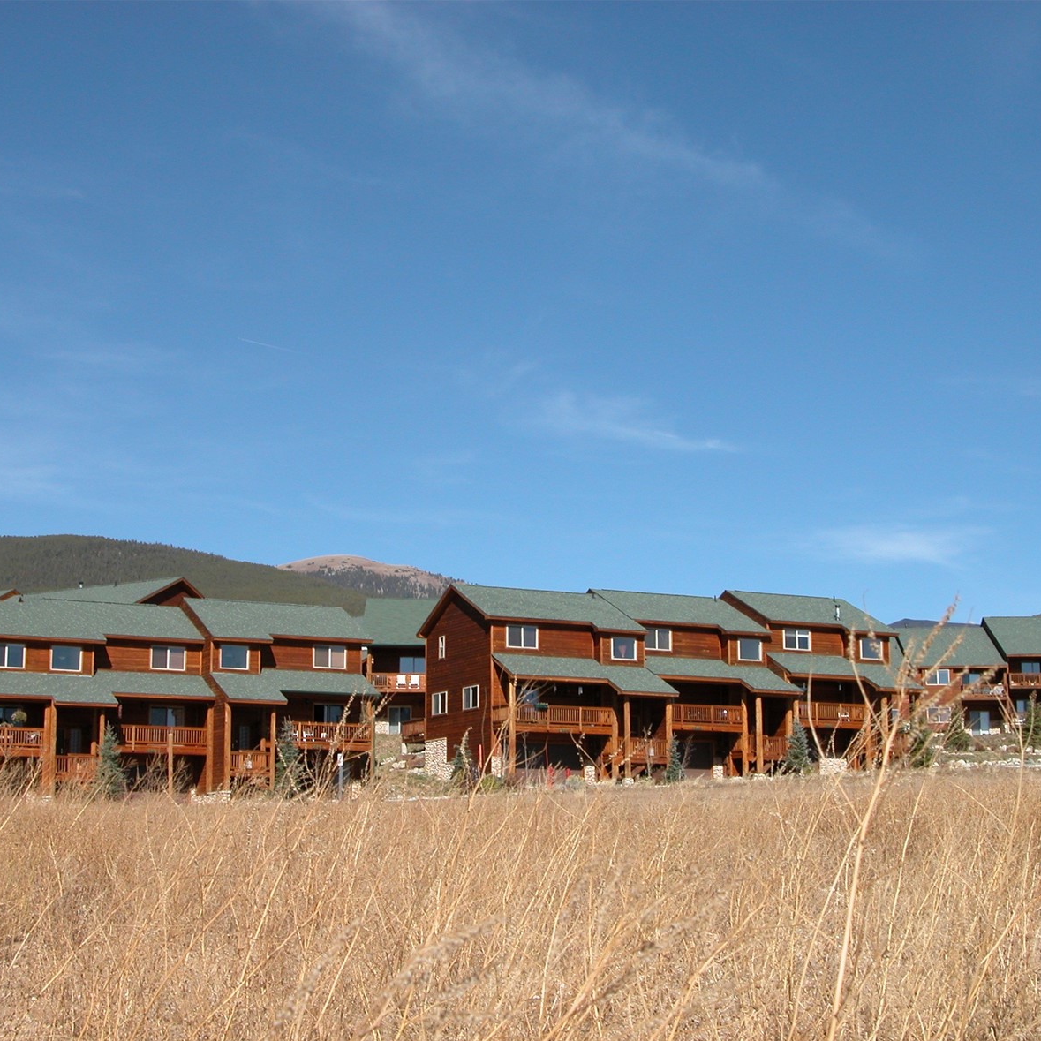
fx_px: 2041
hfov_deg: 28.6
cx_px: 485
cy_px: 529
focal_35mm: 60
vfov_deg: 28.6
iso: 100
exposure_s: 1/420
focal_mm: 12.7
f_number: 6
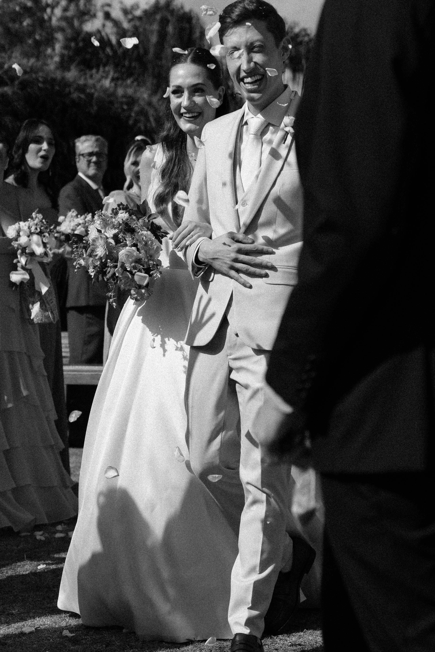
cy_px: 326
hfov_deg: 14.9
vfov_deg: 22.3
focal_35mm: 92
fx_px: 1658
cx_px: 218
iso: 100
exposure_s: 1/2500
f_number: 4
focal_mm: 61
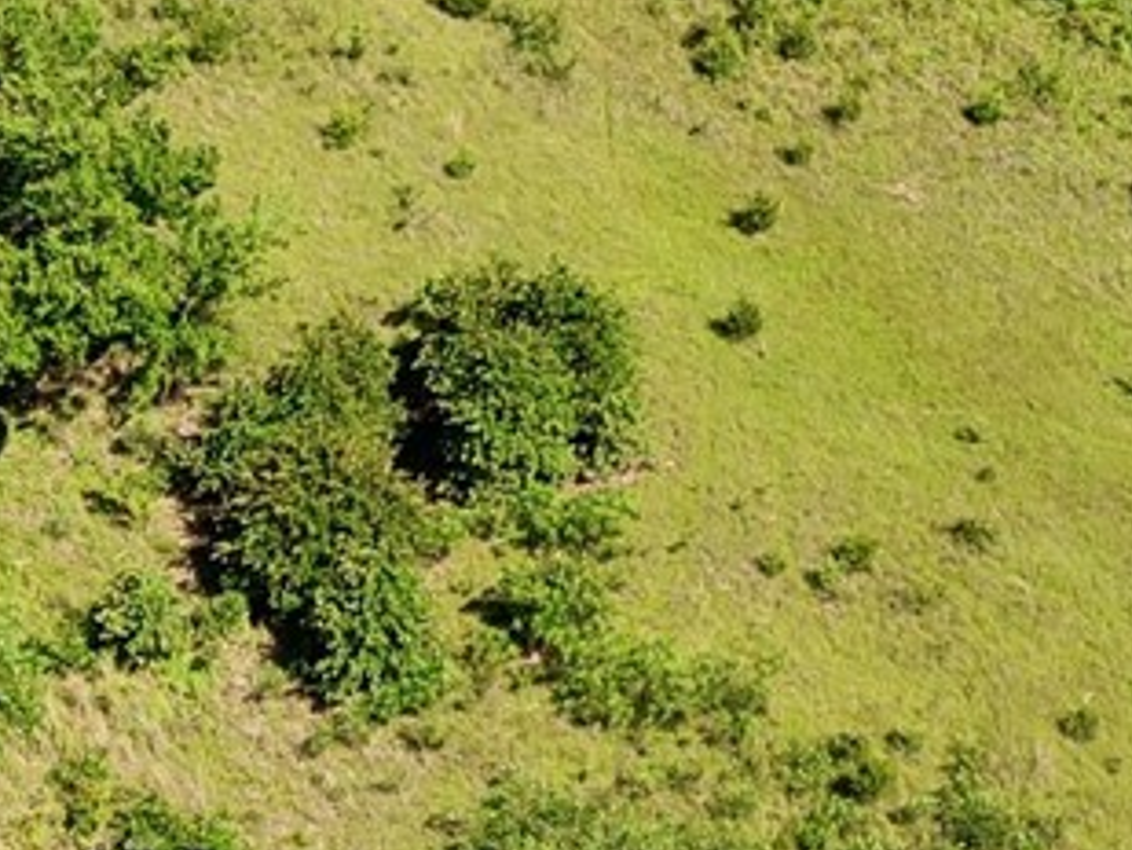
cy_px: -304
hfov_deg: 13.1
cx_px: 1139
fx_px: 4874
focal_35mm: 149
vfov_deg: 9.7
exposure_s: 1/4000
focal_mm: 8.67
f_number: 1.8
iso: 250
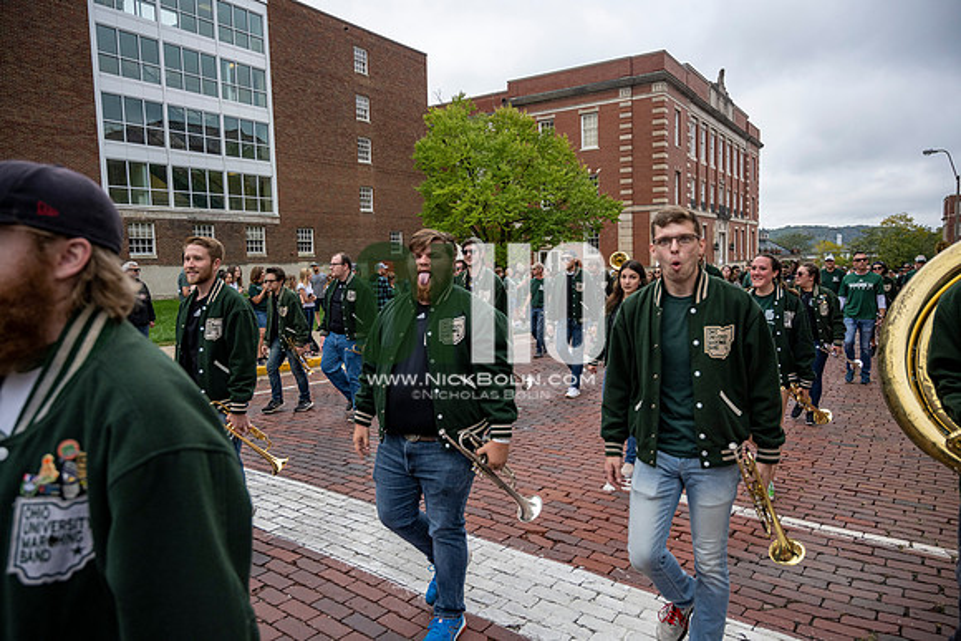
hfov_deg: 73.7
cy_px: 320
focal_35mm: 24
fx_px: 641
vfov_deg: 53.2
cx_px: 480
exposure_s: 1/1600
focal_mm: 24
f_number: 4
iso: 640
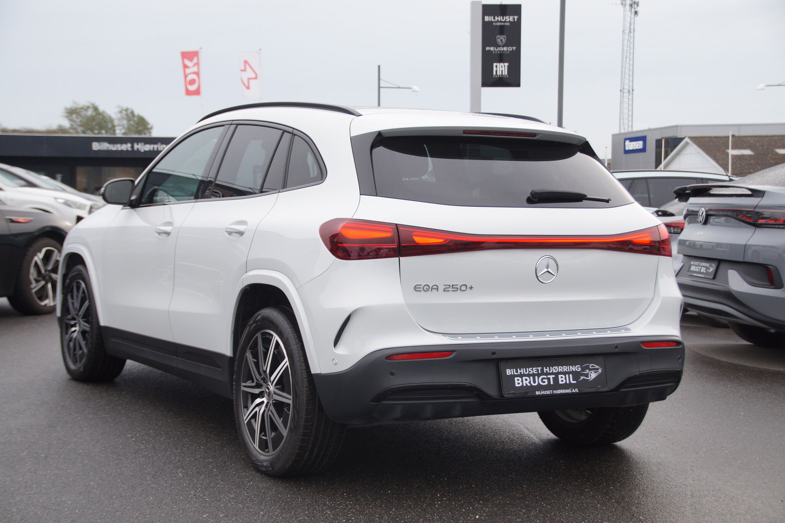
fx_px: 1167
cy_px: 263
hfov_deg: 37.2
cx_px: 389
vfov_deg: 25.3
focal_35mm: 54
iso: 100
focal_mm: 35
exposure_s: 1/80
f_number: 5
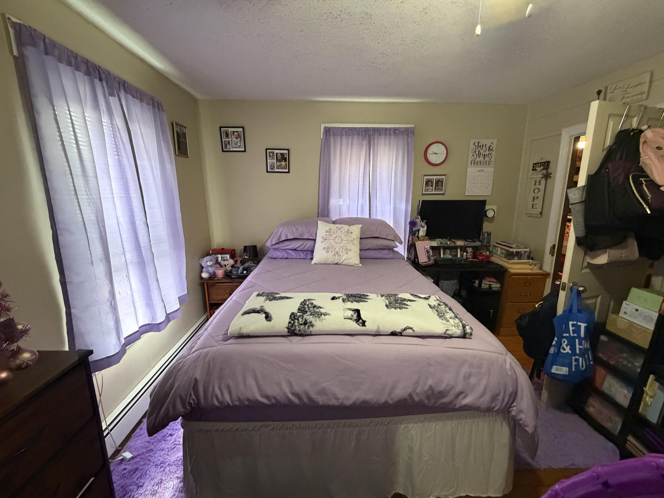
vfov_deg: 85.7
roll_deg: +0.8
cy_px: 249
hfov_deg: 102.1
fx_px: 269
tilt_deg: -10.8
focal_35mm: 14
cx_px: 332
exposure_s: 1/60
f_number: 2.2
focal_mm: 2.22
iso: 800
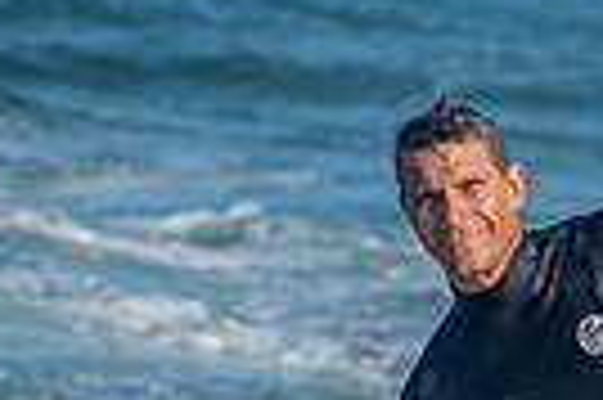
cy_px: 596
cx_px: 657
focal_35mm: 2170
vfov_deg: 0.6
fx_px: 36303
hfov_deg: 1.0
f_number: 5.6
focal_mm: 500
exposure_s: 1/2500
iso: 360
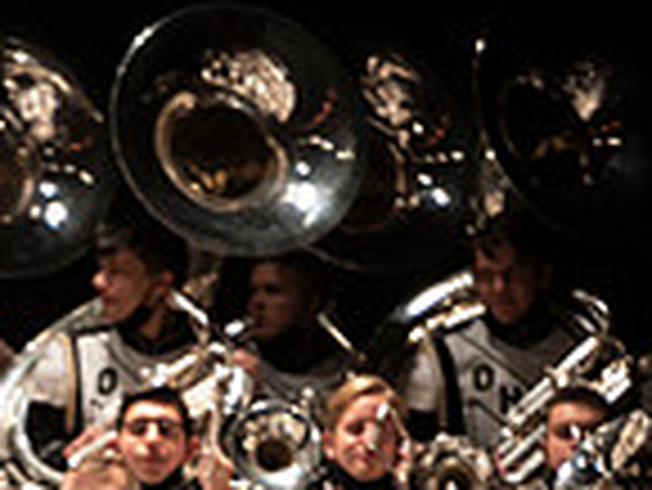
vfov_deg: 1.9
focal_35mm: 769
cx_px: 94
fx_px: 14496
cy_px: 737
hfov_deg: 2.6
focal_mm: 200
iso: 2500
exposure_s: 1/500
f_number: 2.8
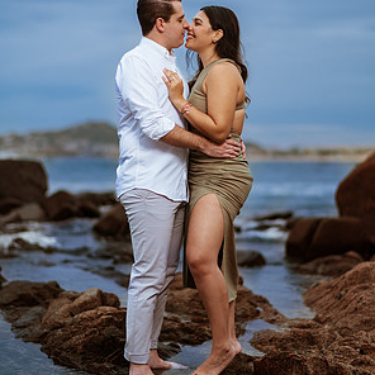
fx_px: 919
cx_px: 188
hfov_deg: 23.1
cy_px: 168
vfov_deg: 23.0
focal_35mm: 75
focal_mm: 58
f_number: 1.4
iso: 50
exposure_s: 1/1250
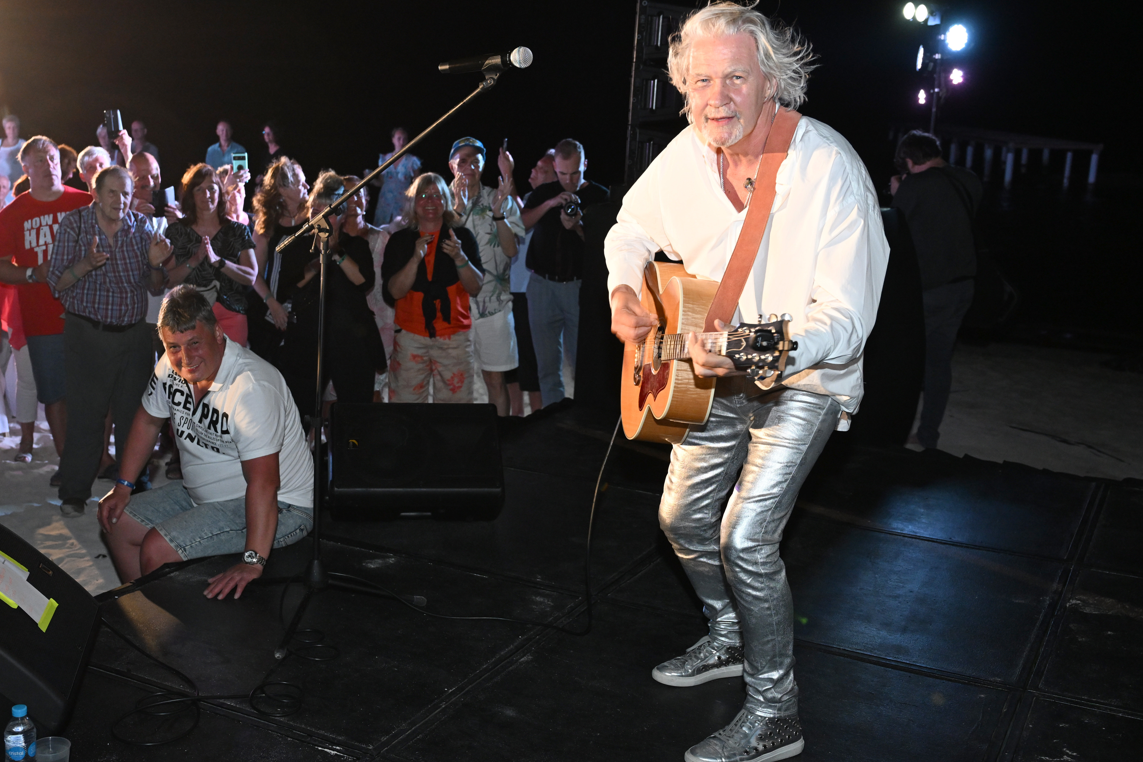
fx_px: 1354
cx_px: 456
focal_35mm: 43
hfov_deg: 45.5
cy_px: 389
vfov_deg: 31.4
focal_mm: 32.5
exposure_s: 1/160
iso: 2000
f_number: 4
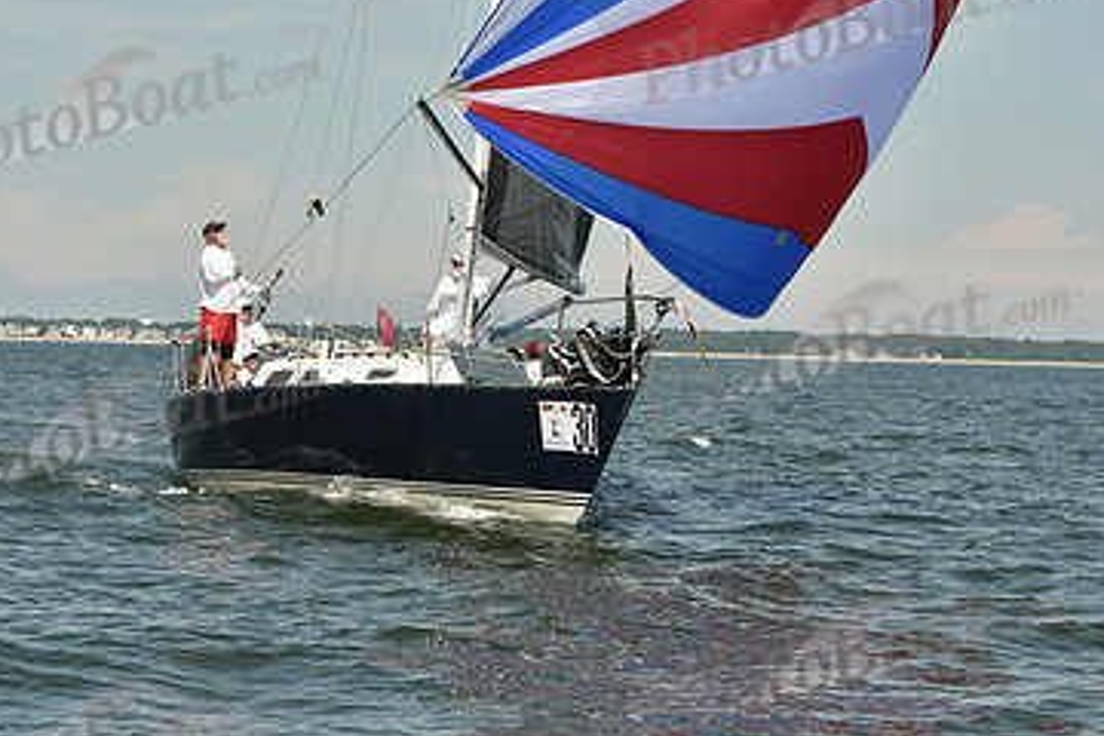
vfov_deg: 10.0
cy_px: 228
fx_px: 4201
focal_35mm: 137
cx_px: 481
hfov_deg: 15.0
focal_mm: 85
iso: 320
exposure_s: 1/1000
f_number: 10
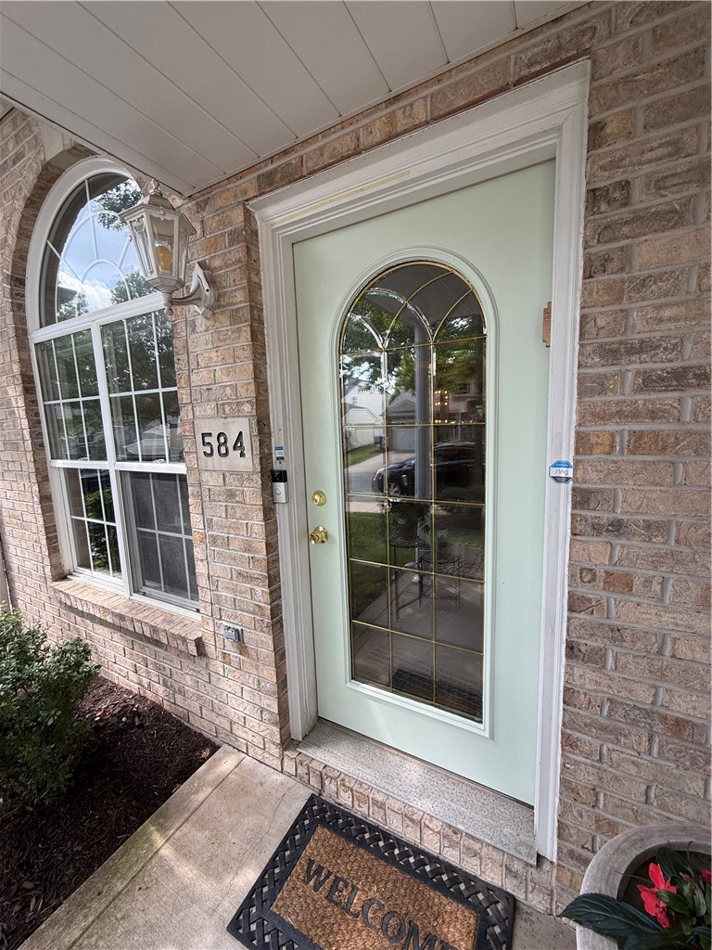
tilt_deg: -6.6
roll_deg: +1.3
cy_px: 475
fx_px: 384
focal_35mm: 14
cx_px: 356
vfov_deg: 102.1
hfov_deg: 85.7
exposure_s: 1/168
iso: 50
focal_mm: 2.22
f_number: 2.2
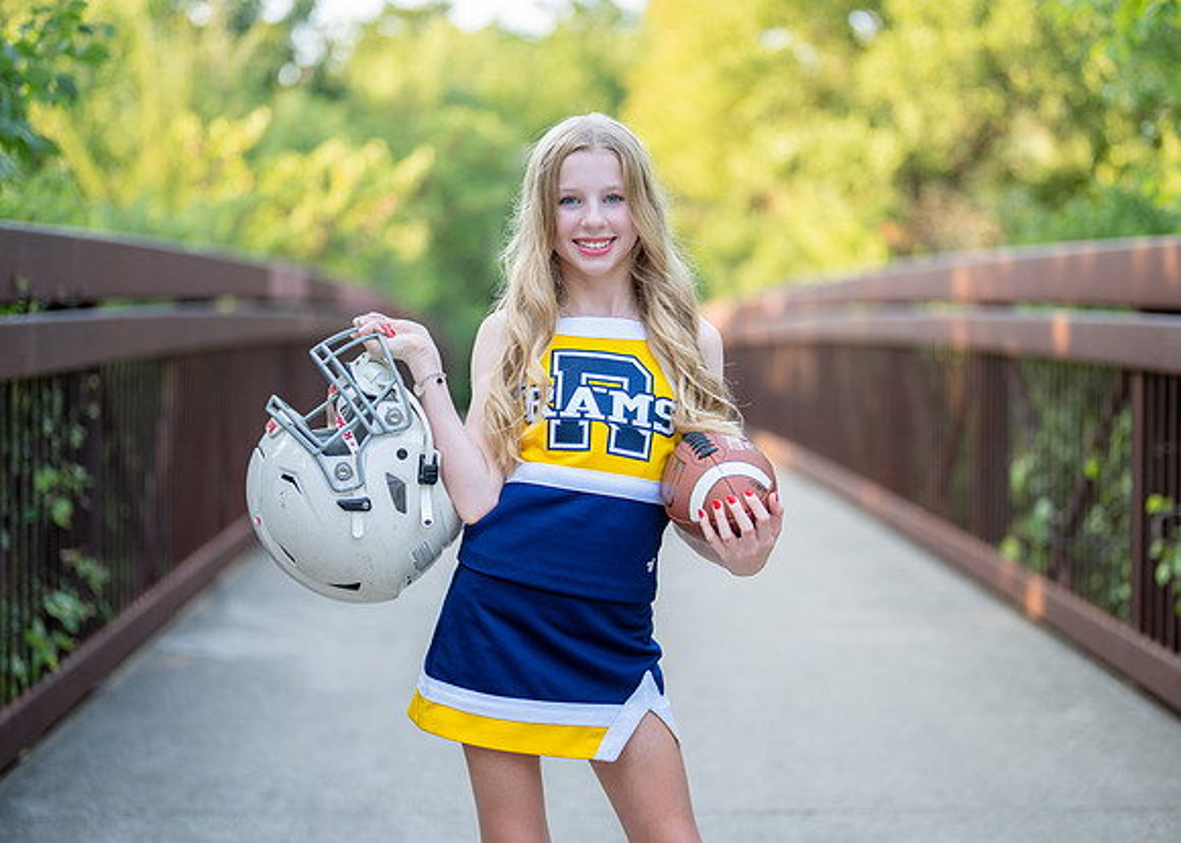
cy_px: 424
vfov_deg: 24.0
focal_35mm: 59
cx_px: 613
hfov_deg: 33.1
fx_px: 1986
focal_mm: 50
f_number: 1.2
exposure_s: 1/500
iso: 125
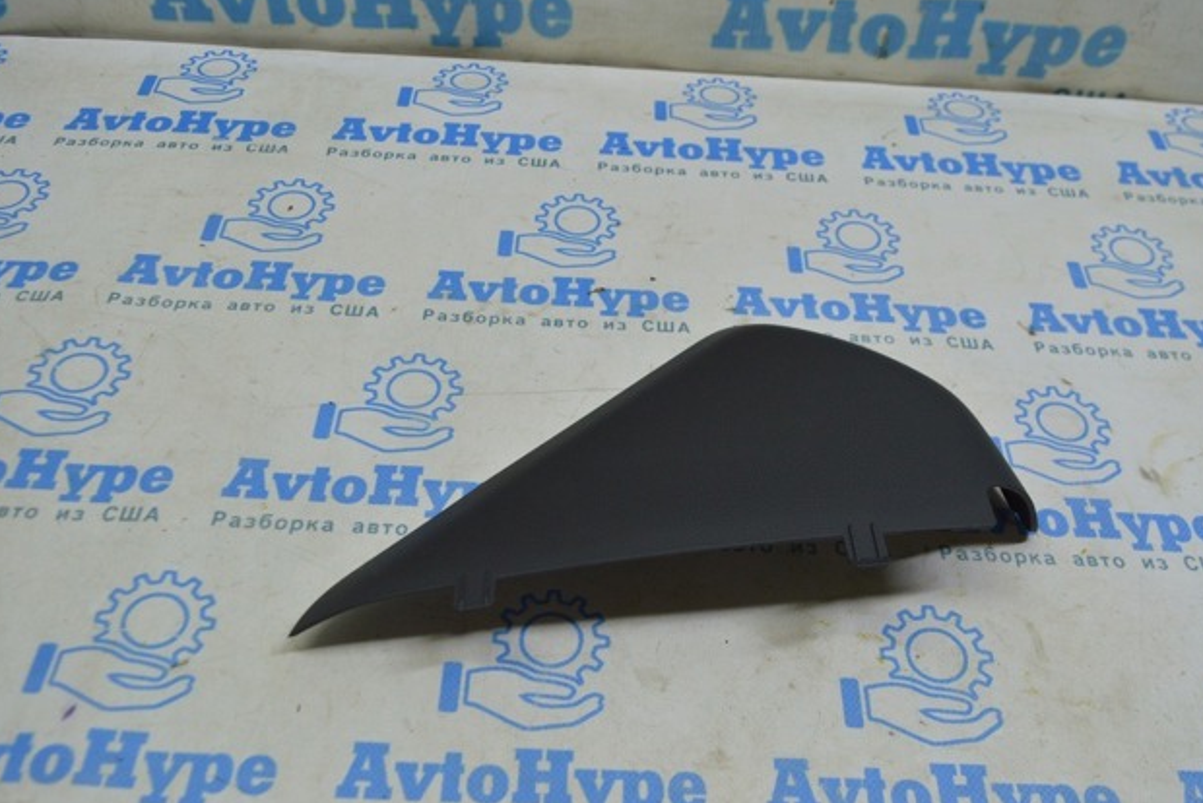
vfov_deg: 38.9
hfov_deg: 55.8
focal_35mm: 34
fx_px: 1137
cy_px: 395
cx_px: 609
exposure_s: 1/40
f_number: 5.6
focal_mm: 22
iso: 400
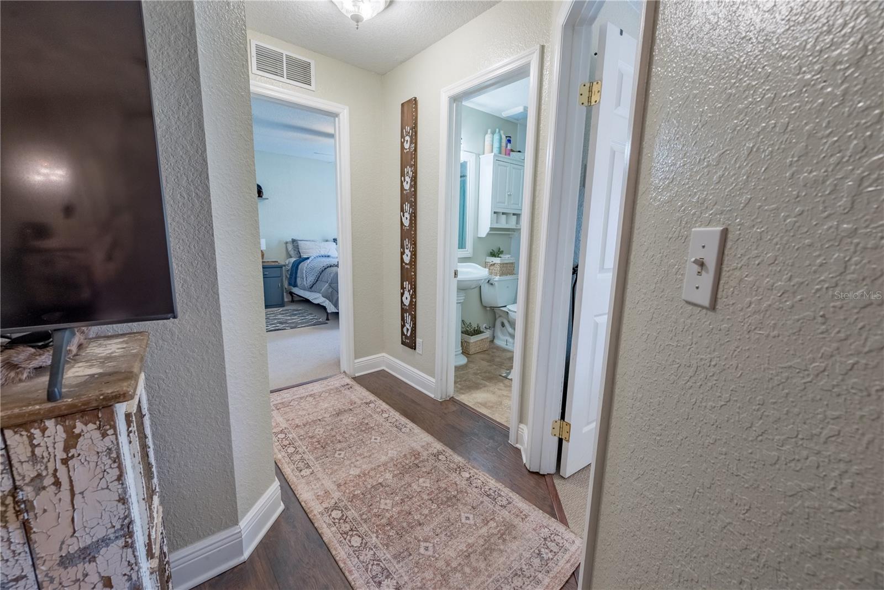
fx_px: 344
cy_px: 295
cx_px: 442
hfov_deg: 104.2
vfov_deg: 81.2
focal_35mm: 14
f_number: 8
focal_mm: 14
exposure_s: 1/100
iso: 500
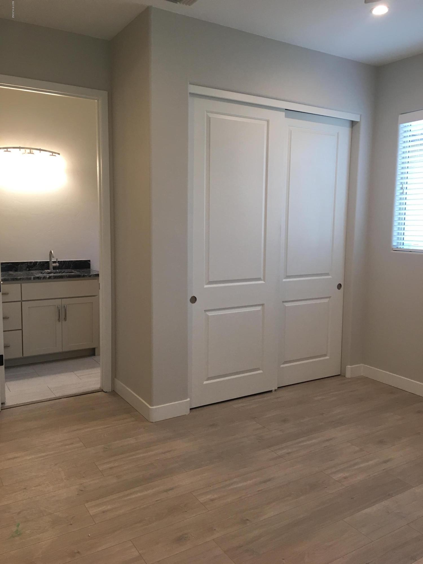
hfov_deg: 48.2
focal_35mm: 29
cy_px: 282
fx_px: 472
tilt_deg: -5.2
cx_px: 212
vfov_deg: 61.7
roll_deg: -0.8
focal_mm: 4.15
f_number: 2.2
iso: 32
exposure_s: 1/17
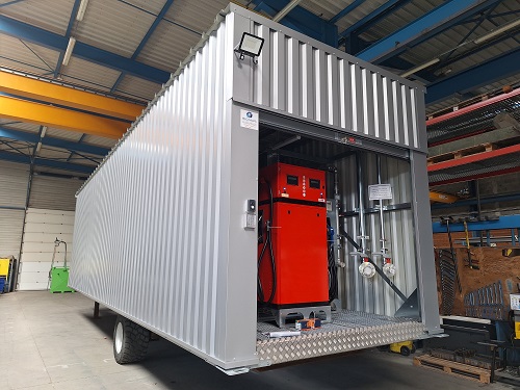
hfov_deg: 73.9
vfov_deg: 58.9
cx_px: 260
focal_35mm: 23
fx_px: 346
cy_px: 195
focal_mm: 5.54
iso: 25
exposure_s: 1/100
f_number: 1.8
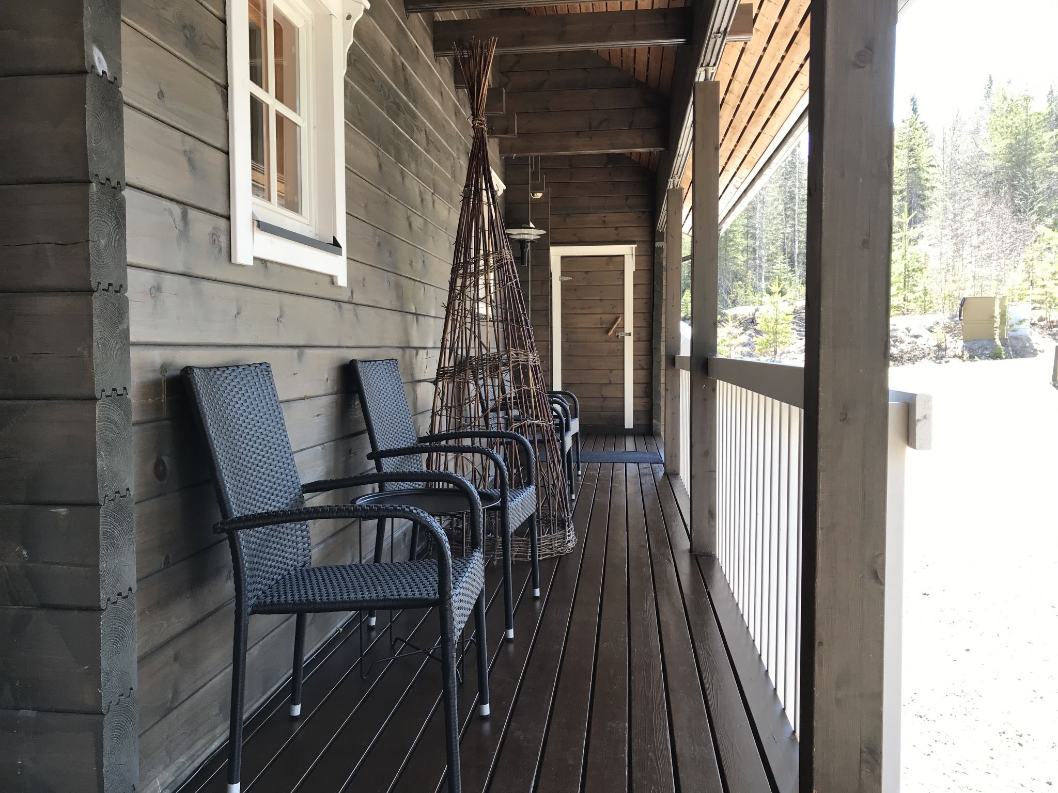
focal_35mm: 28
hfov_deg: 63.4
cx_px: 529
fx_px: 856
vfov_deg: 49.7
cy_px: 396
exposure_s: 1/110
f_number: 1.8
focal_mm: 3.99
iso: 20
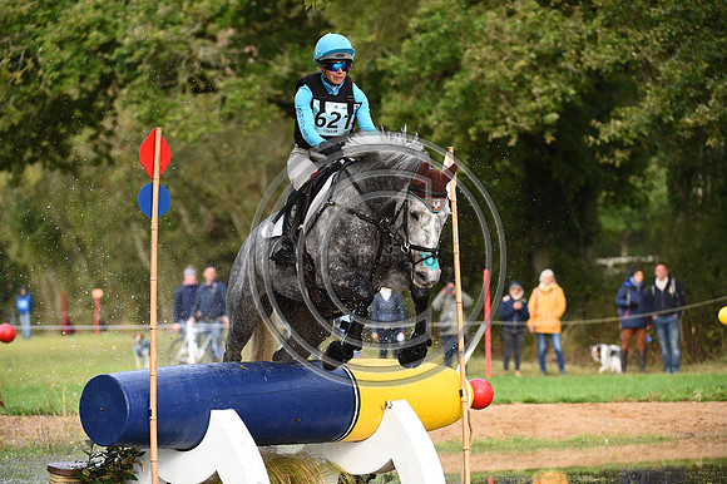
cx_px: 364
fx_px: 4036
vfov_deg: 6.9
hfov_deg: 10.3
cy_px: 242
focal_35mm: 200
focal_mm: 200
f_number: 5
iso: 1100
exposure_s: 1/1250
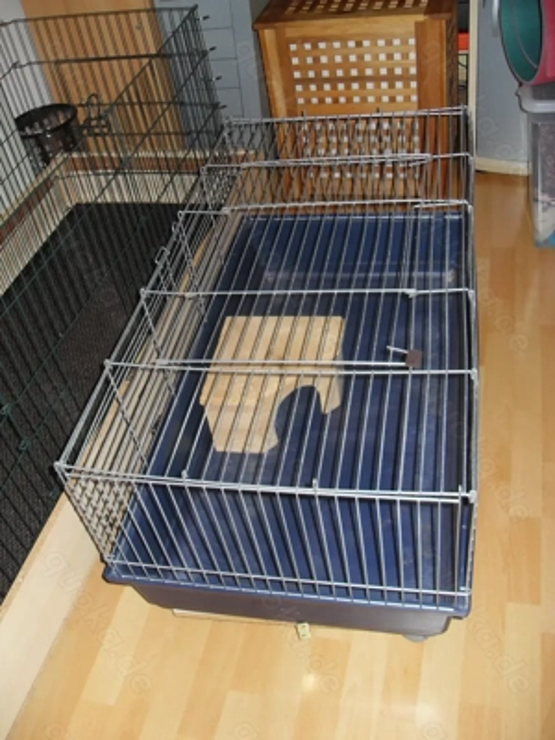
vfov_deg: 54.0
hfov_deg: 41.8
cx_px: 278
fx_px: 727
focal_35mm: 34
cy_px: 370
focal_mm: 6.3
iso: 100
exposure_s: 1/45
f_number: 2.8
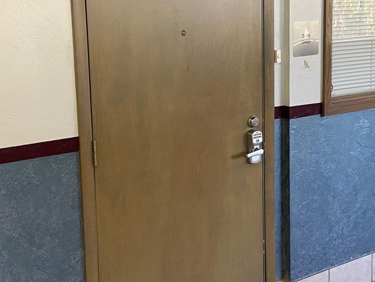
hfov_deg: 34.9
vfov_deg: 26.5
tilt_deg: -10.7
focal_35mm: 55
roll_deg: +2.7
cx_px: 203
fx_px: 596
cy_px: 101
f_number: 1.8
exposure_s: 1/60
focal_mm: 4.25
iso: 160
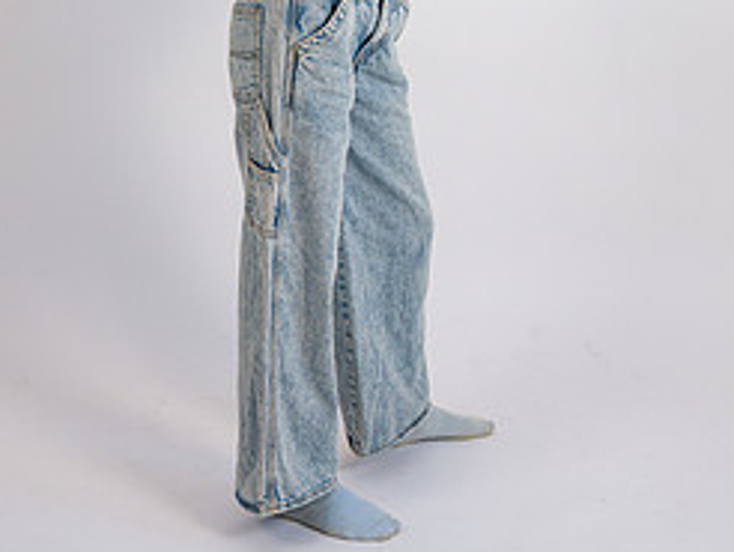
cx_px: 360
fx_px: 1677
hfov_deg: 24.7
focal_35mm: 79
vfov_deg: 18.2
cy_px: -3
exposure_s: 1/80
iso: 800
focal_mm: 45
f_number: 4.5
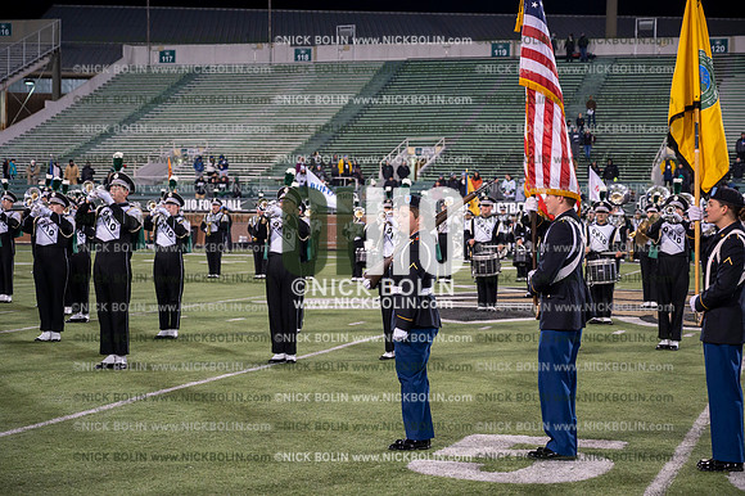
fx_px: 1448
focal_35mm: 70
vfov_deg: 19.4
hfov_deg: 28.9
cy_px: 248
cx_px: 372
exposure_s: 1/640
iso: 5000
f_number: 4.5
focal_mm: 70
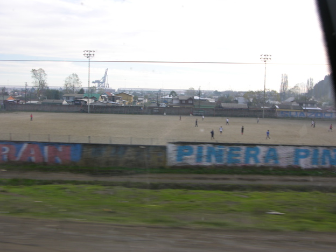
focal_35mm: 40
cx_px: 165
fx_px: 388
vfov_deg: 36.0
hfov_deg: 46.8
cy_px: 127
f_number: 4.1
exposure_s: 1/64.7
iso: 50
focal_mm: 10
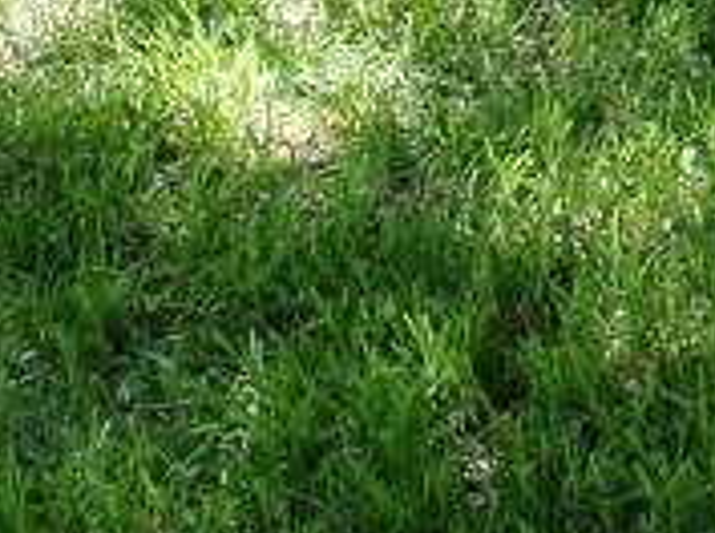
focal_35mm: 145
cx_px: 707
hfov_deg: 13.5
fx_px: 2989
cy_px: -682
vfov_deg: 9.3
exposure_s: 1/90
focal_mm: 4.5
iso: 80
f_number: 2.5
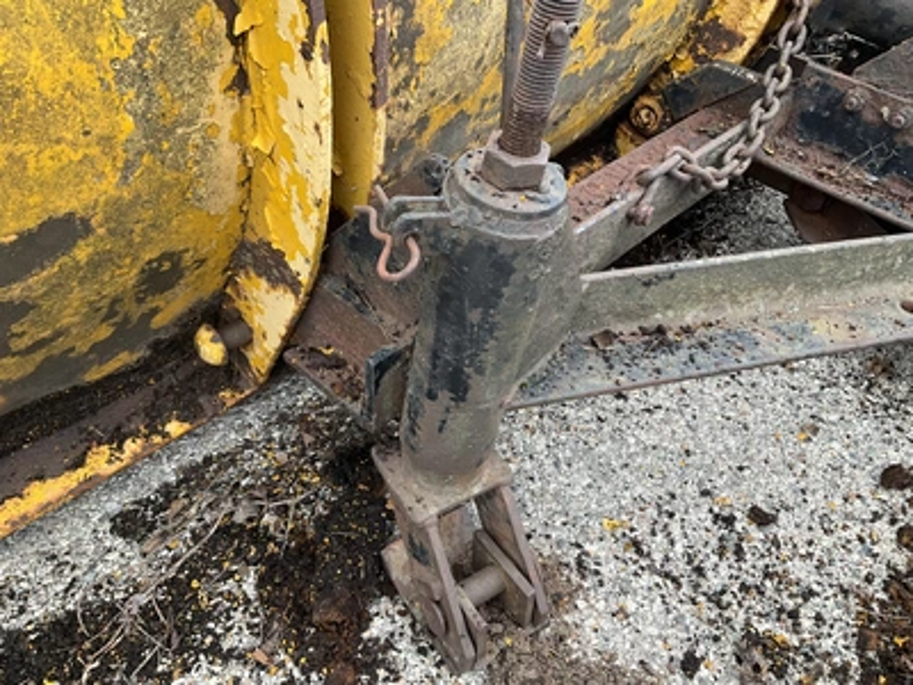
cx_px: 456
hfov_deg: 61.7
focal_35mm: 29
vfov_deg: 48.2
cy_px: 342
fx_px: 765
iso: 32
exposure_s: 1/122
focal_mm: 3
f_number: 1.8
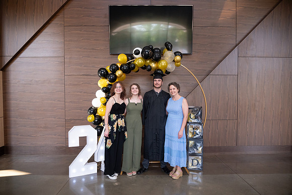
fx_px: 195
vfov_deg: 53.2
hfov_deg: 73.7
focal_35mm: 24
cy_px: 98
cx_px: 146
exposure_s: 1/200
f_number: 4
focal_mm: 24
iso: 2000
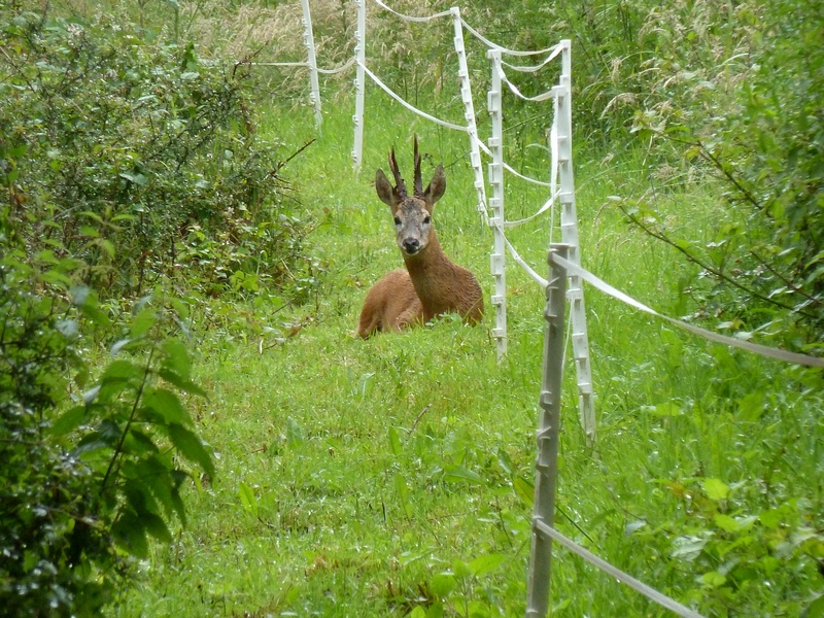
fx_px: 9498
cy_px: 309
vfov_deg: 3.7
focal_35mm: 399
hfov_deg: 5.0
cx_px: 412
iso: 400
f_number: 4.9
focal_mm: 49.2
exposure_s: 1/125
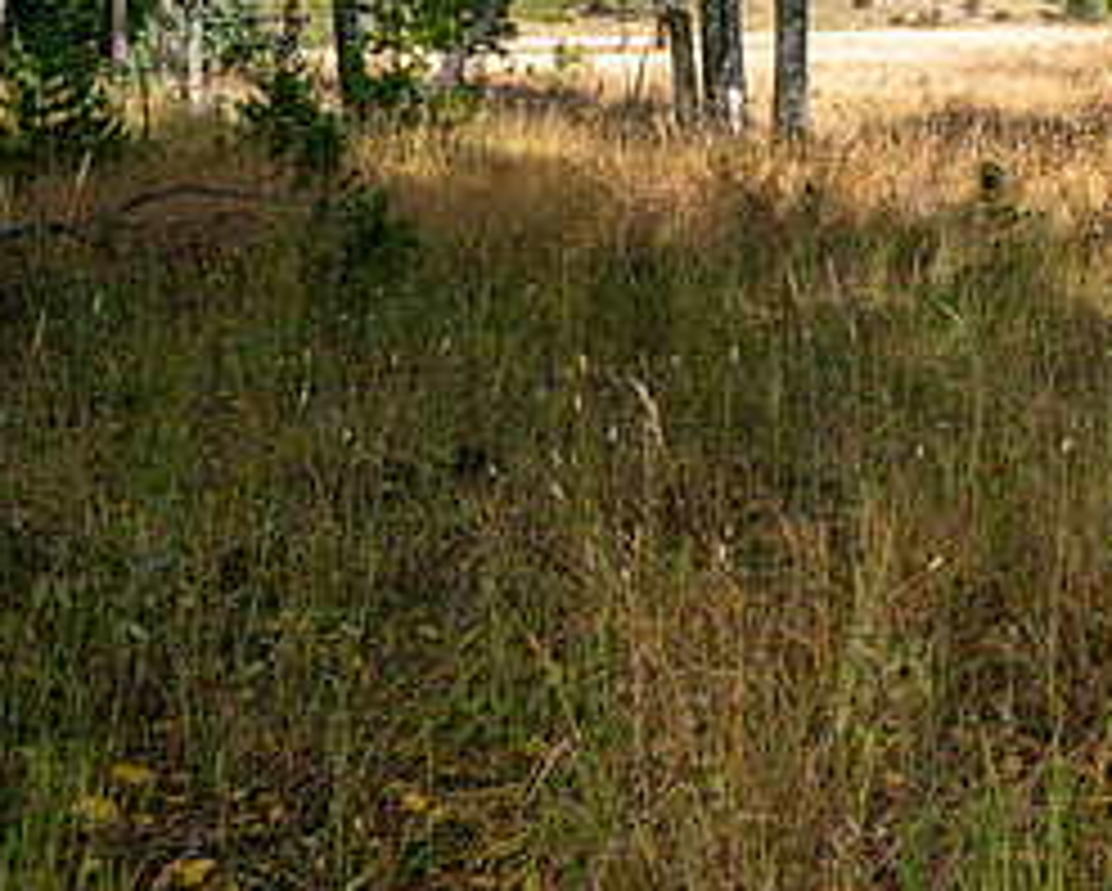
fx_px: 2174
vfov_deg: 22.6
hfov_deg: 26.2
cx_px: 1256
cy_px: 74
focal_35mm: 66
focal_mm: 30
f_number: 5.6
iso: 160
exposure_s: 1/500
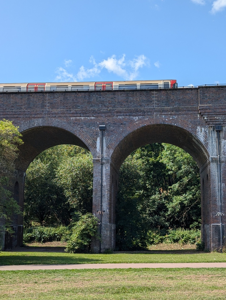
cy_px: 150
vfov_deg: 38.1
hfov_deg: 29.2
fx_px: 434
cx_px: 115
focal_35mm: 50
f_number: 1.68
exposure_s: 1/734
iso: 18
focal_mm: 6.9
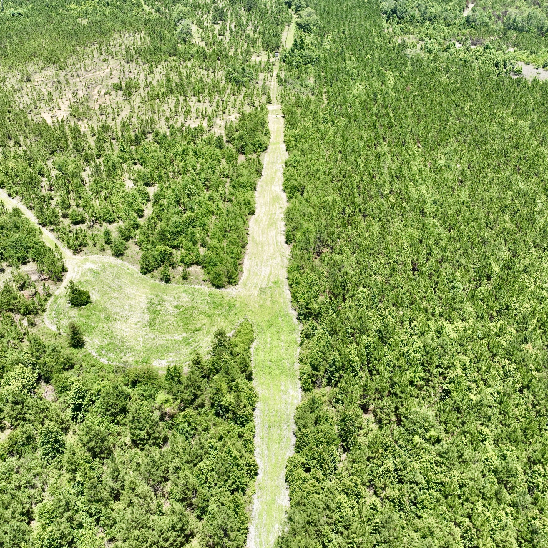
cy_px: 232
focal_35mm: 33
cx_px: 273
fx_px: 591
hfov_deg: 49.7
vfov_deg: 49.6
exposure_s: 1/800
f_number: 2.8
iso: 110
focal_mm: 12.29
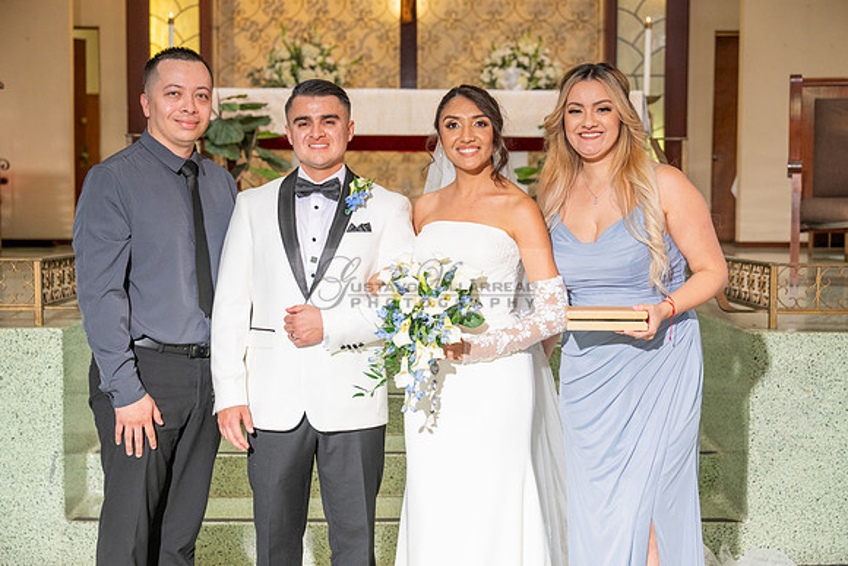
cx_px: 424
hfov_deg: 37.5
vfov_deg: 25.5
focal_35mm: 53
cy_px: 283
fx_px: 1249
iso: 800
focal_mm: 53
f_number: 4
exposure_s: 1/200
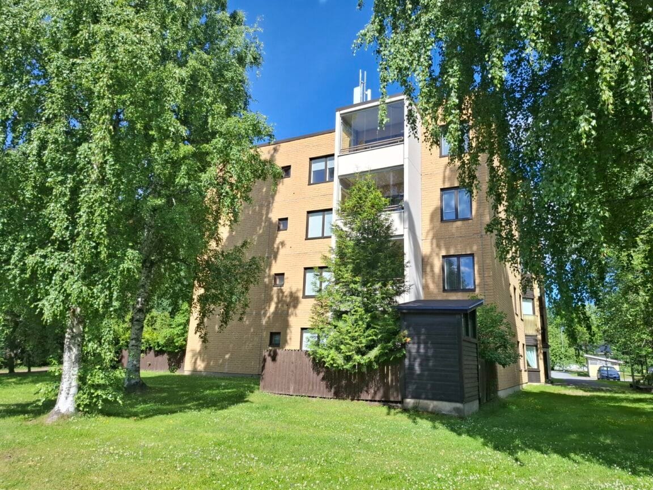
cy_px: 245
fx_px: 434
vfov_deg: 58.9
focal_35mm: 23
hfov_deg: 73.9
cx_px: 326
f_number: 1.8
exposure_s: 1/1534
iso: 50
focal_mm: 5.54
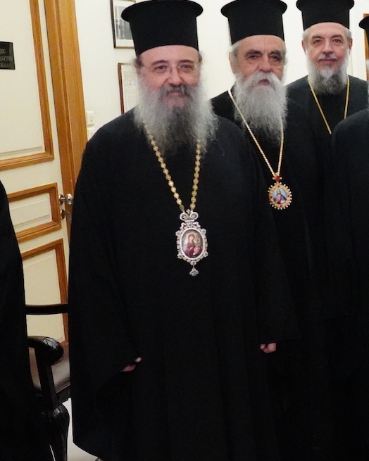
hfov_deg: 21.4
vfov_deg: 28.7
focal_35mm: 66
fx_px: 901
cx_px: 449
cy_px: 232
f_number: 5.6
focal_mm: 24
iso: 25600
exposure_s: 1/400
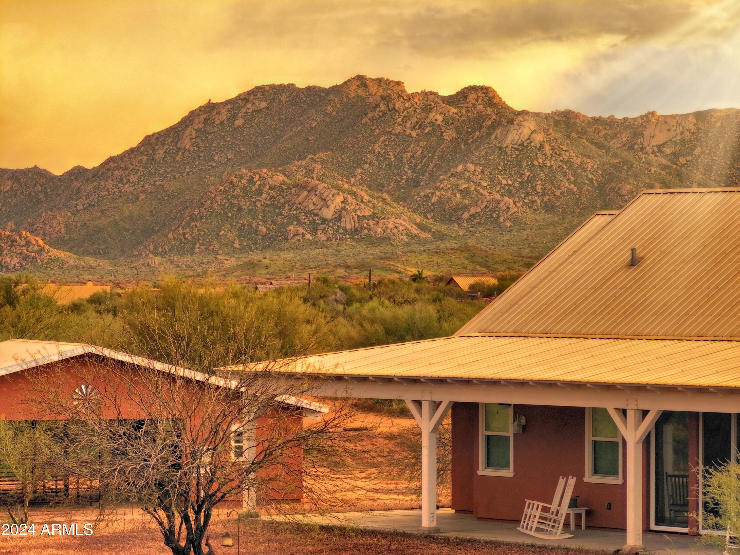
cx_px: 370
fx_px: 3549
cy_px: 278
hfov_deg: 11.9
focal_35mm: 166
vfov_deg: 8.9
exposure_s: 1/30
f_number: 3.4
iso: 110
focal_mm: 30.71
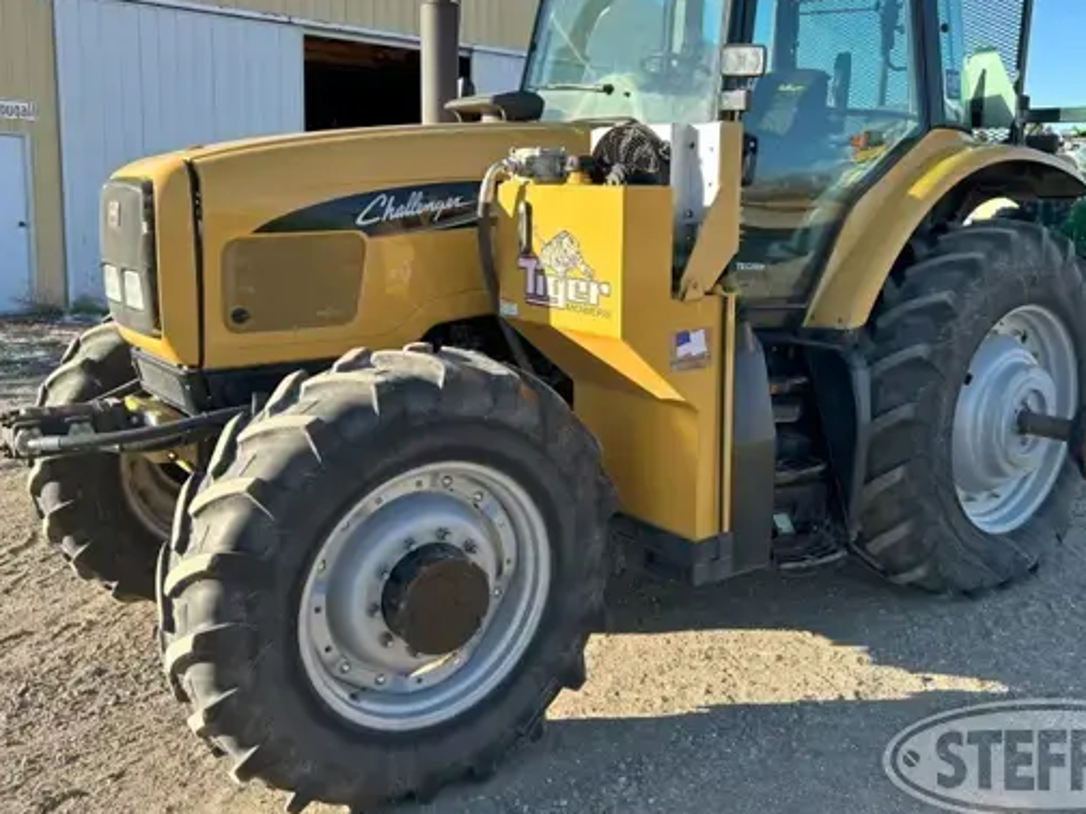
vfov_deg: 42.8
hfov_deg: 55.3
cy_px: 329
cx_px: 575
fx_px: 1035
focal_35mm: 33
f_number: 1.5
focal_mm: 5.7
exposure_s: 1/924
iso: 50
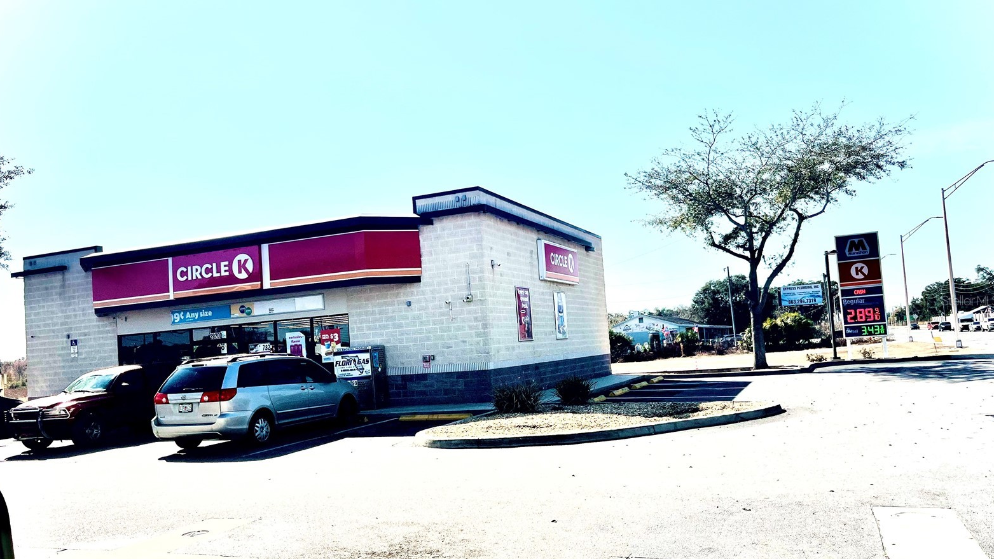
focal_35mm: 29
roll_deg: +4.0
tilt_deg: +5.4
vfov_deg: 40.2
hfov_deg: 66.1
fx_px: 764
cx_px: 493
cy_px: 300
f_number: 1.6
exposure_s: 1/5076
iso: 50
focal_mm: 5.1
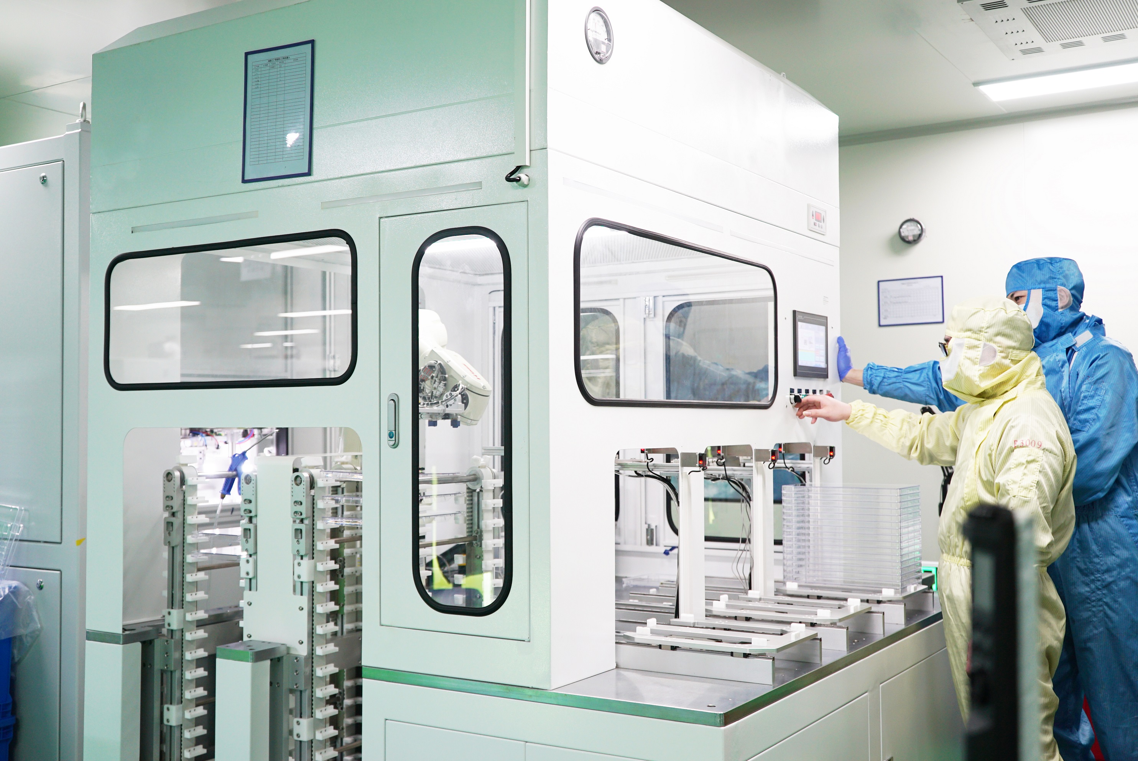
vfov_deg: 36.0
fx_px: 1170
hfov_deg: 51.9
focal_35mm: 37
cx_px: 569
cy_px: 380
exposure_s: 1/50
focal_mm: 37
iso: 320
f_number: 4.5
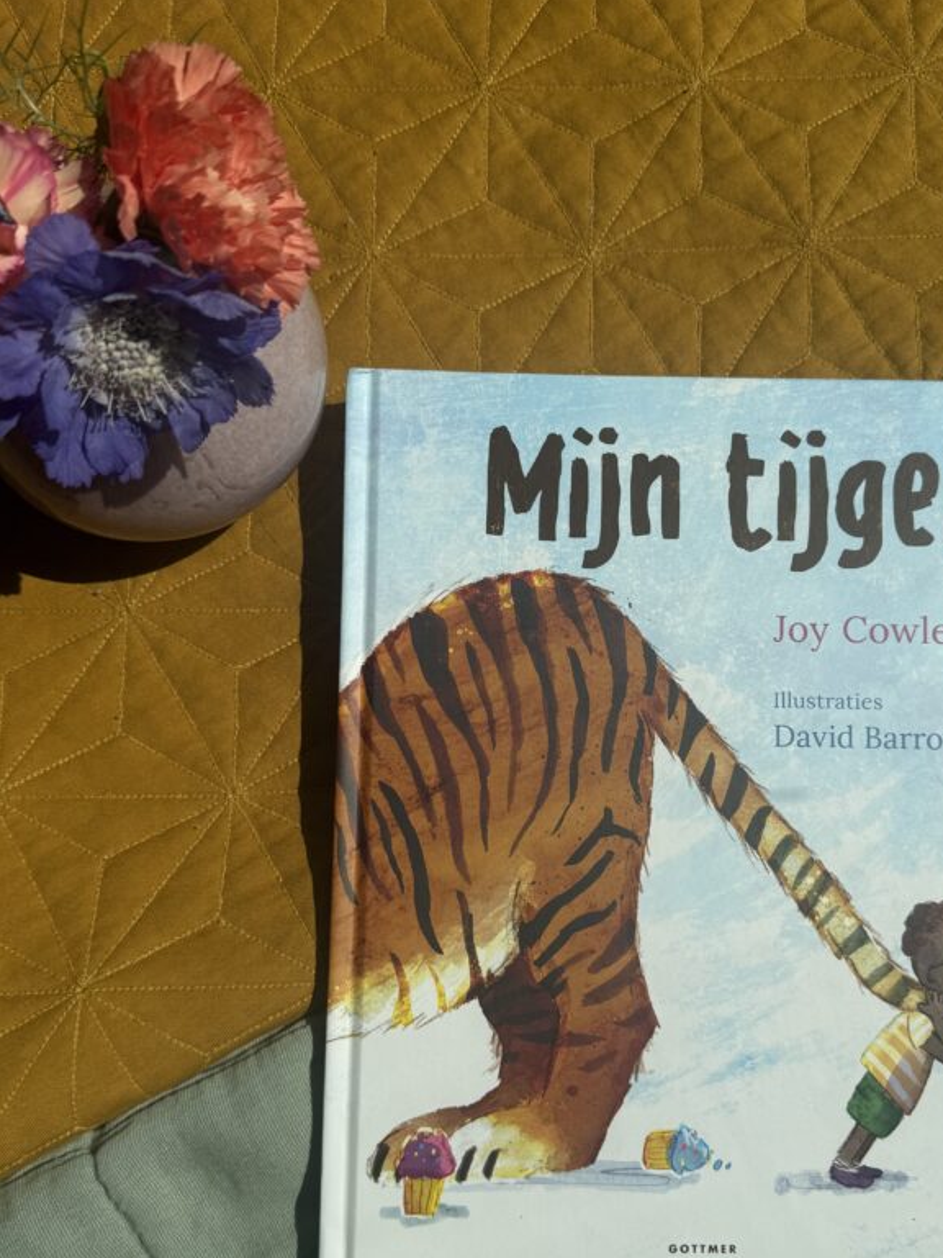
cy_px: 698
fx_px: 1162
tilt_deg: -83.1
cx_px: 548
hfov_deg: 44.0
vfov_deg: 56.7
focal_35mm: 32
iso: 80
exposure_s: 1/10309
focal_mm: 6.76
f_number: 1.78
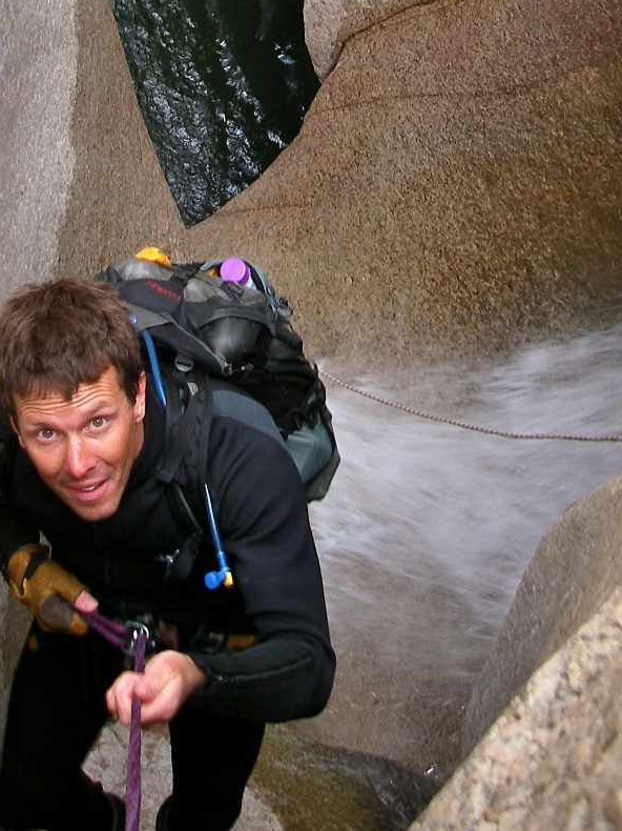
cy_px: 37
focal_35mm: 77
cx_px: 305
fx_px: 1846
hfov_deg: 19.1
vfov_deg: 24.4
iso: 64
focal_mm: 6.3
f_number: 3.3
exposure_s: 1/50
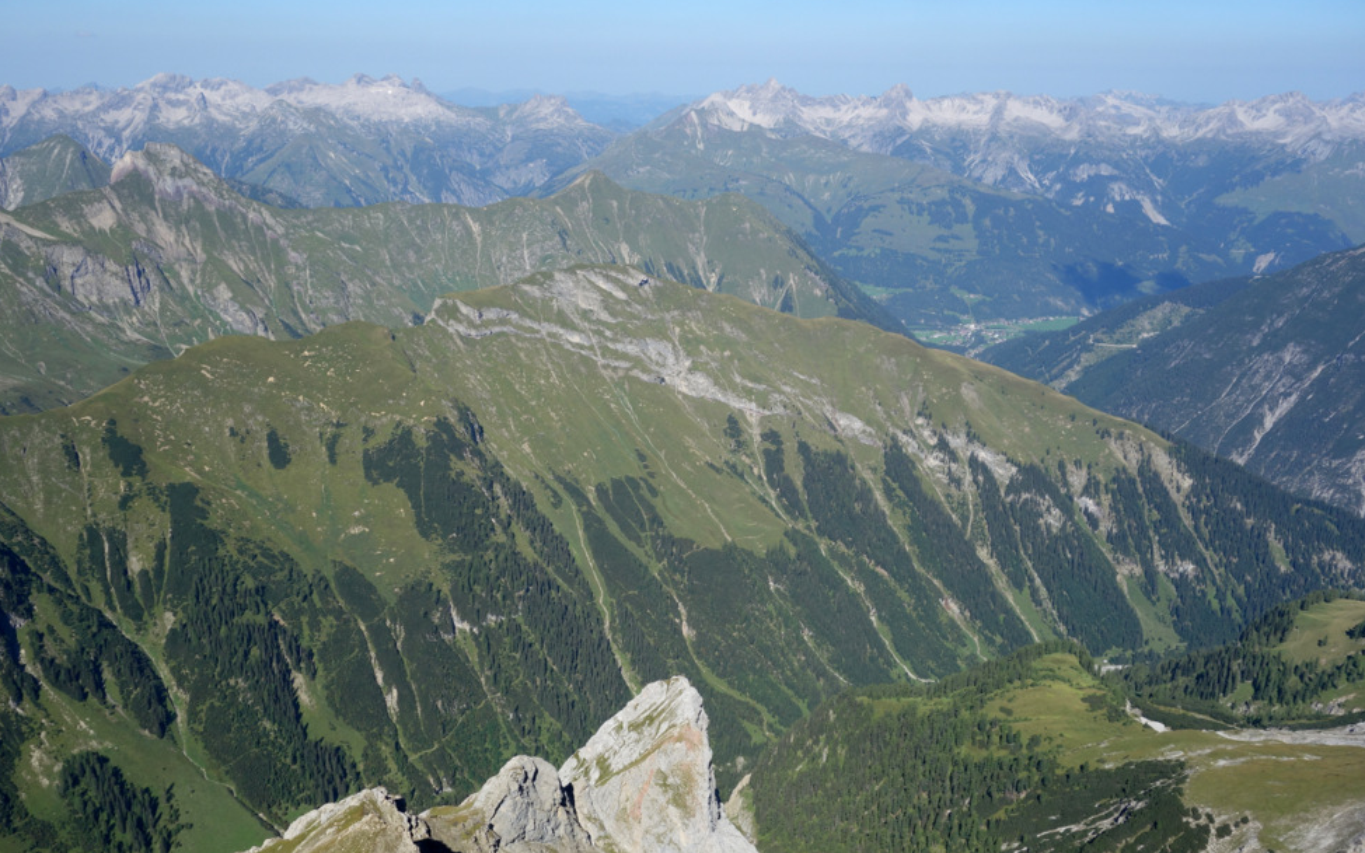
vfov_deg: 41.8
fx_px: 1116
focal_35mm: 30
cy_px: 403
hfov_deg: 62.9
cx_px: 654
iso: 125
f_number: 5.6
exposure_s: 1/500
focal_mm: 10.4
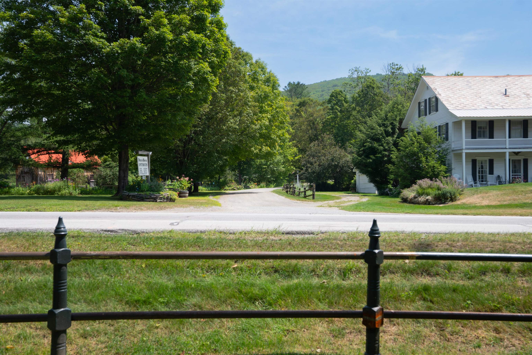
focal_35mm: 35
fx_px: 517
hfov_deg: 54.4
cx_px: 266
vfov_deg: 37.9
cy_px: 178
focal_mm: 35
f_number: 7.1
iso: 80
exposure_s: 1/100
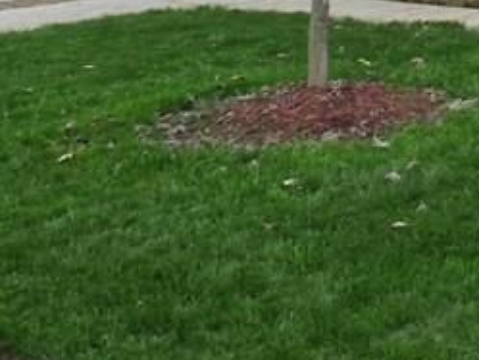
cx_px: 939
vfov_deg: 12.5
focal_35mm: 111
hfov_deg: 14.8
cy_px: -231
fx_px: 1537
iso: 160
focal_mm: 4.8
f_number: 4
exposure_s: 1/160
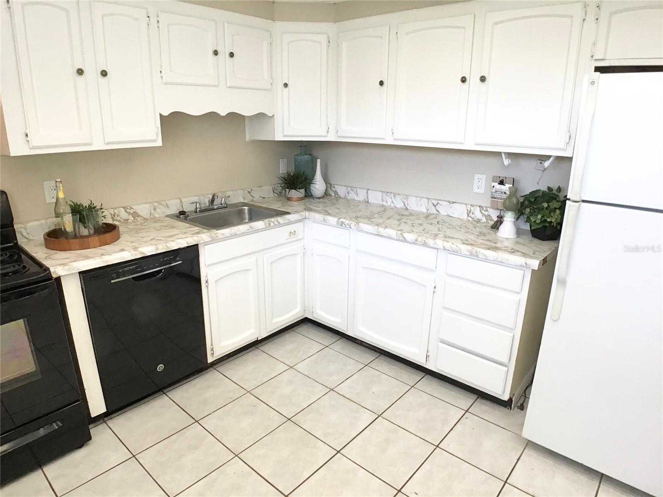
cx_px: 332
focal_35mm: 31
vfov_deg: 45.4
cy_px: 248
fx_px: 594
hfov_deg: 58.4
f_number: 2.4
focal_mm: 3.3
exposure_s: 1/30
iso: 32
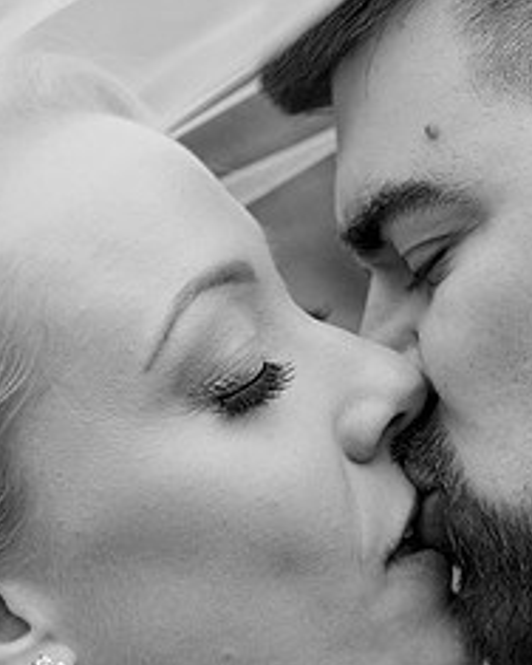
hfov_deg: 13.1
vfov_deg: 16.6
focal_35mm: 116
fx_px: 2283
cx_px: 574
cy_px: 378
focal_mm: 50
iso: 100
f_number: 3.5
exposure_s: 1/400
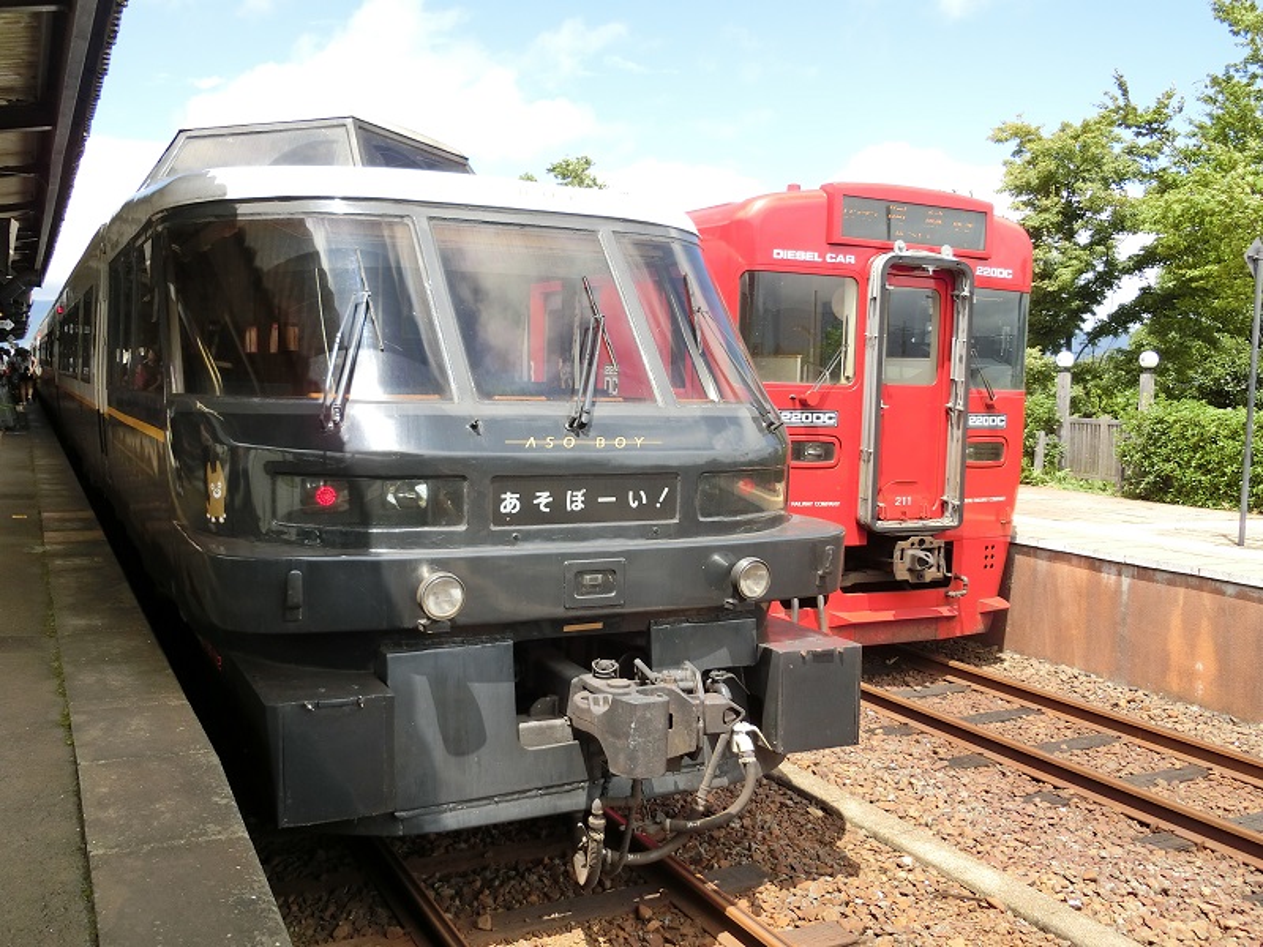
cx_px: 632
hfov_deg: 54.0
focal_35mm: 34
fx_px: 1241
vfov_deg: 41.8
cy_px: 474
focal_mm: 6
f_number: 3.9
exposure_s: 1/320
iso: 80
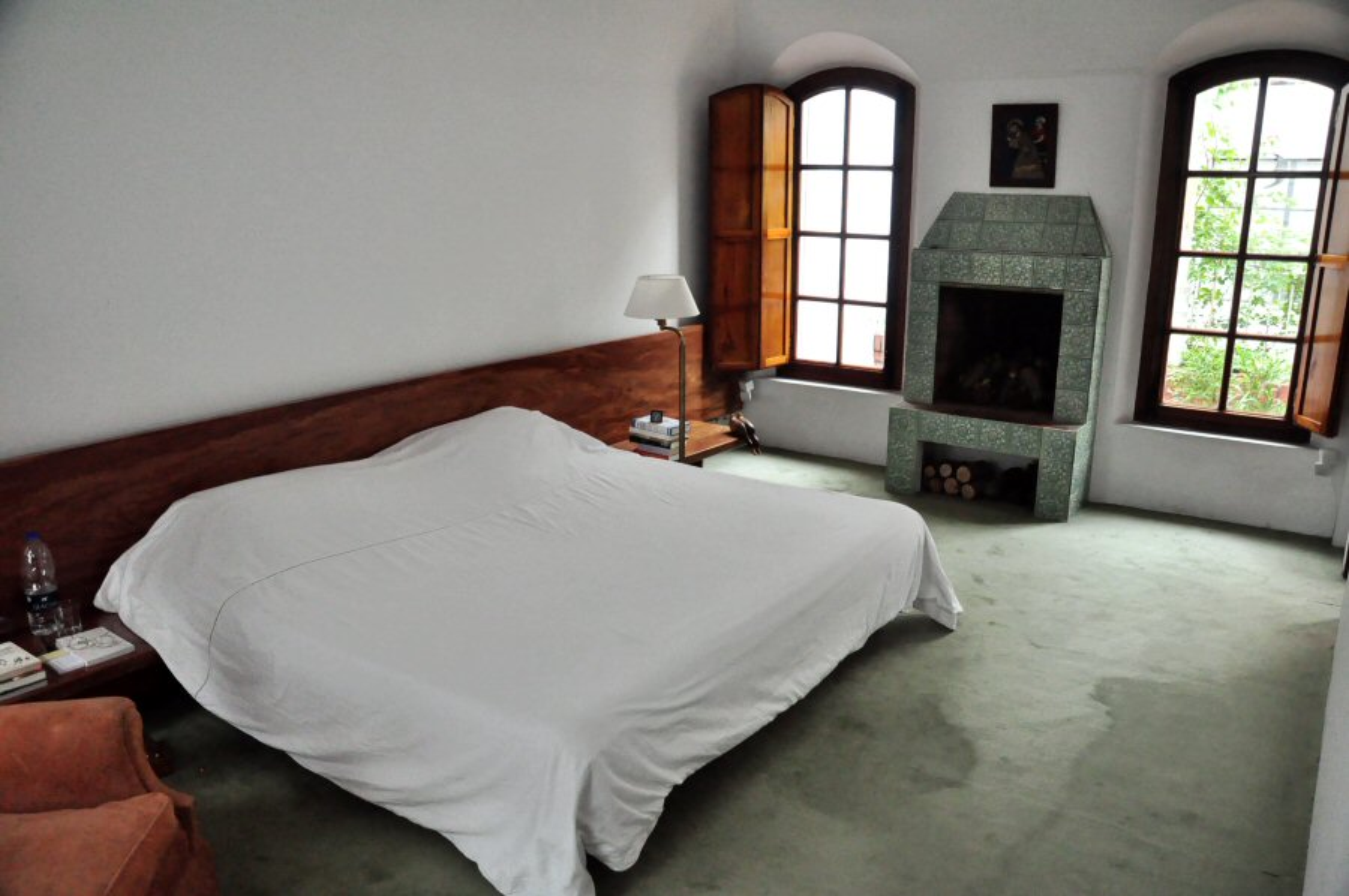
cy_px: 448
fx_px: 1011
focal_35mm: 27
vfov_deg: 47.8
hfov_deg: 67.4
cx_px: 674
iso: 2500
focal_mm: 18
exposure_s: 1/100
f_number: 5
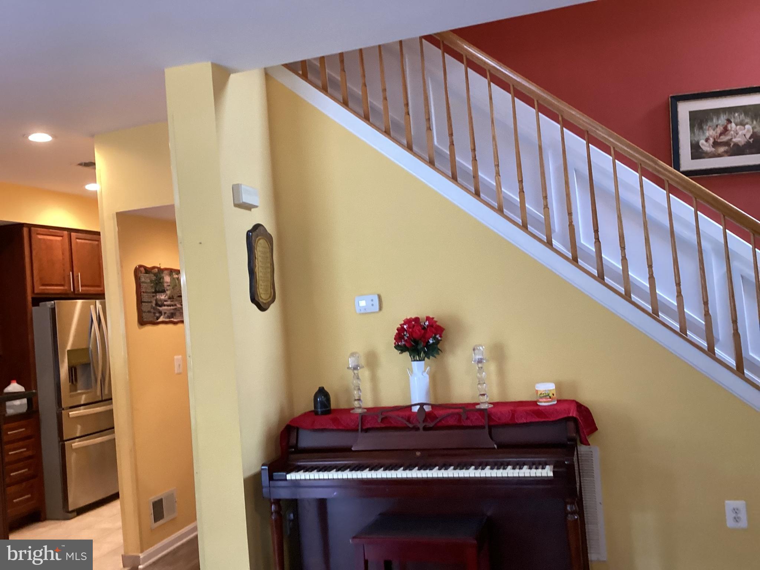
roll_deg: +5.3
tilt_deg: +5.0
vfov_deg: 45.4
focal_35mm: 31
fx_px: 681
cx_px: 380
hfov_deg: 58.4
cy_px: 285
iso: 250
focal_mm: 3.3
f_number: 2.4
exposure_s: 1/60
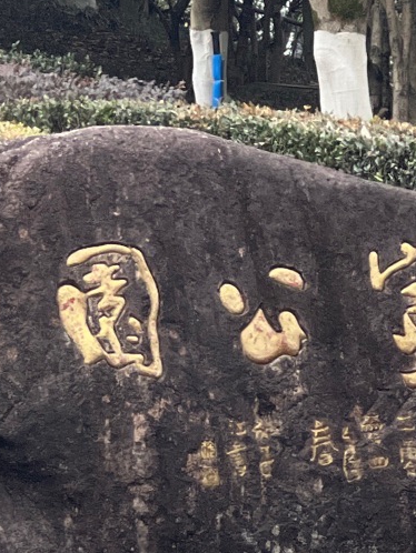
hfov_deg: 4.8
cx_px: 170
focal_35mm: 309
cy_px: 155
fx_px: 4947
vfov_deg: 6.4
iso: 250
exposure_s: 1/171
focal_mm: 9
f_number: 2.8
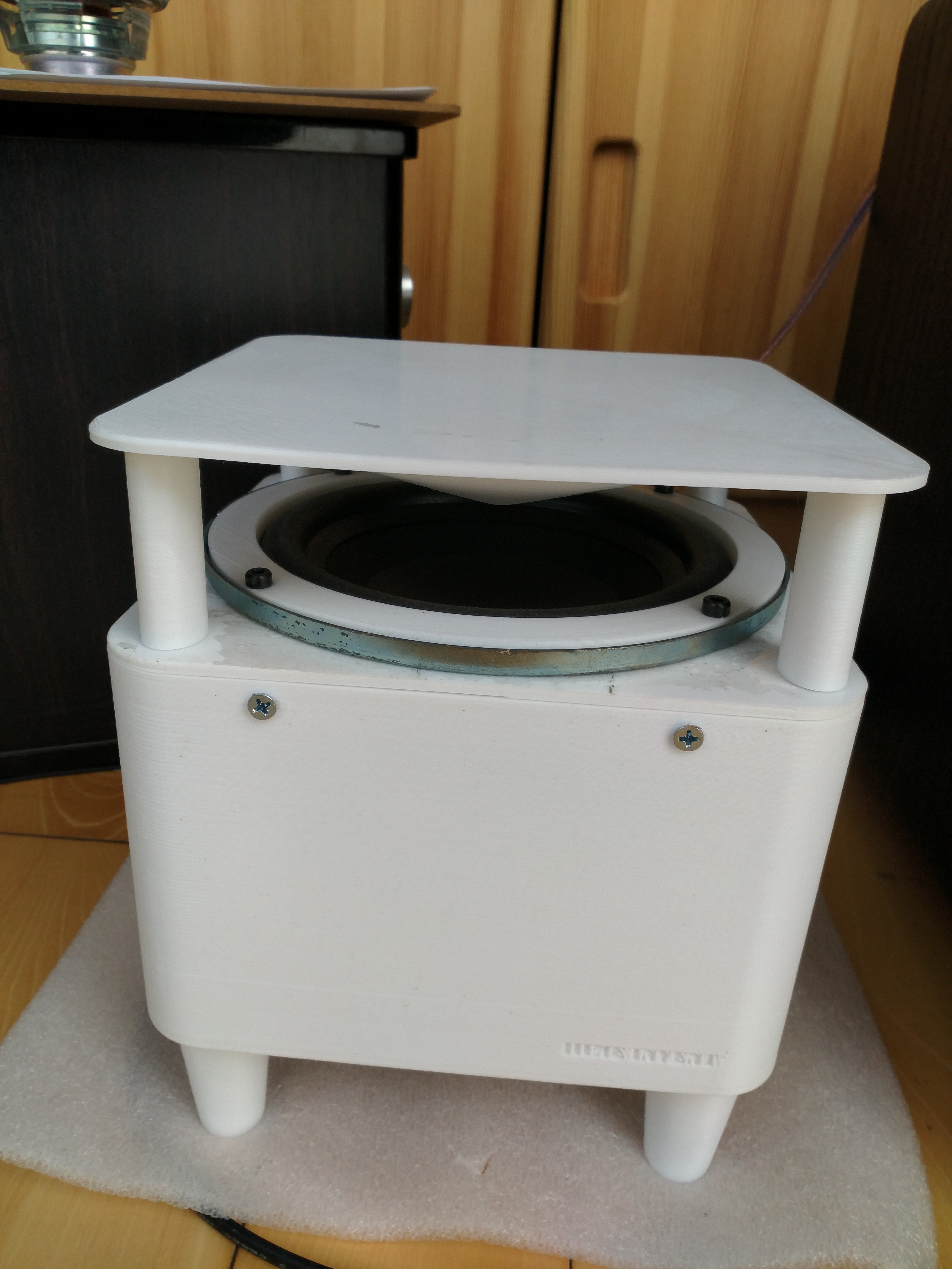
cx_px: 476
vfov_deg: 65.3
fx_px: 990
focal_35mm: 27
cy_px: 634
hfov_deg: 51.4
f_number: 2.2
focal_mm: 4.73
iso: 100
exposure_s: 1/140
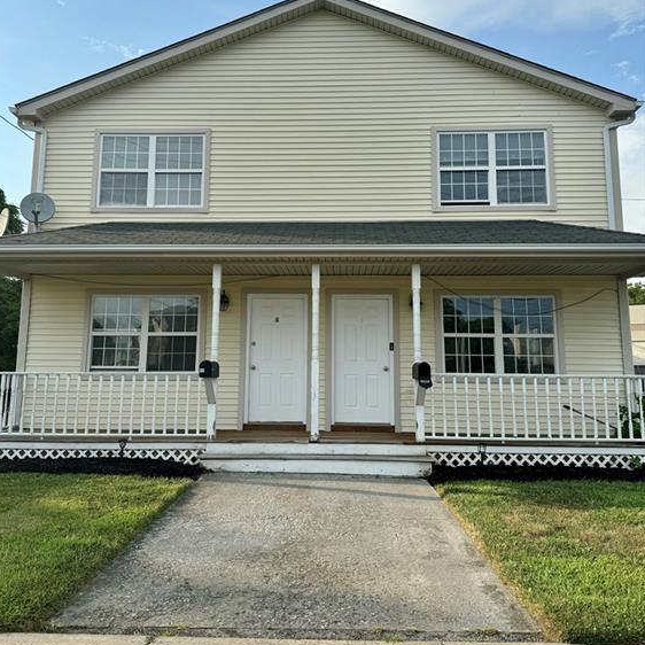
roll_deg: -0.7
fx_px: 611
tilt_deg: +9.6
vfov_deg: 55.5
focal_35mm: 29
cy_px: 283
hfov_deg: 55.6
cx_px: 317
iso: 80
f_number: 1.78
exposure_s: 1/4049
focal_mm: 6.76
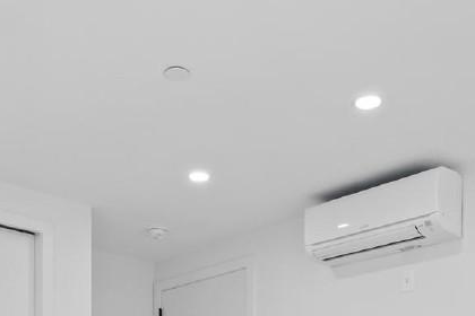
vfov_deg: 22.7
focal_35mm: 50
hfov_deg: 39.6
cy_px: 456
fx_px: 660
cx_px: 231
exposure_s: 1/10
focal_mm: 14
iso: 320
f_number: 10
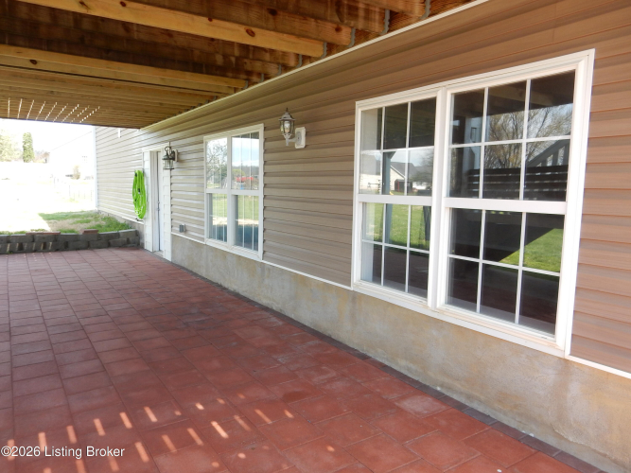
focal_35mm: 25
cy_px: 236
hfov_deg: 69.4
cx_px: 316
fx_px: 456
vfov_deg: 54.9
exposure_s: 1/125
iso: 125
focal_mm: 4.5
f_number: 3.7
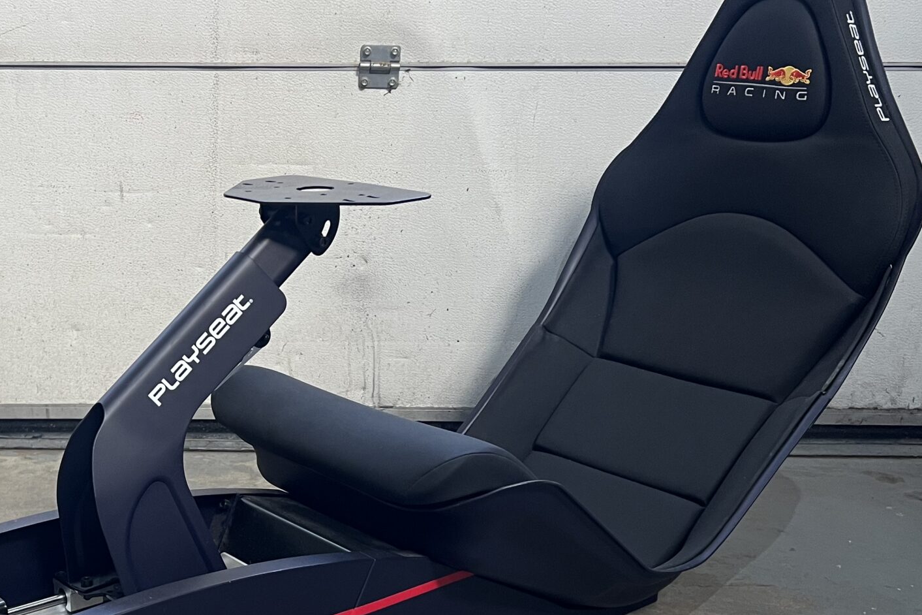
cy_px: 449
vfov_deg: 27.2
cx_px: 246
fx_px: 1255
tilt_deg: -20.1
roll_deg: -0.3
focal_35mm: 49
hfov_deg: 39.4
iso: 160
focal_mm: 5.7
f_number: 1.5
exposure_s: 1/50
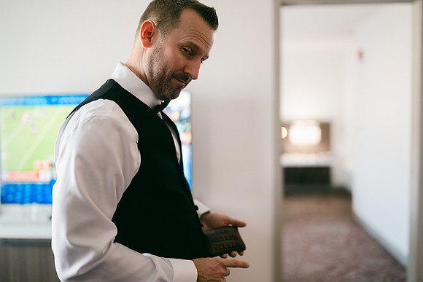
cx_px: 212
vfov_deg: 37.9
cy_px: 141
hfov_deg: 54.4
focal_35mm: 35
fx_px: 411
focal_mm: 35
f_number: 1.2
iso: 400
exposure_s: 1/160
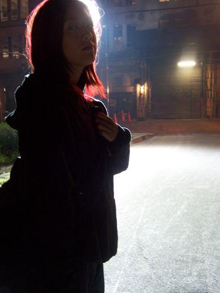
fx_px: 373
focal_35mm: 44
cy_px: 160
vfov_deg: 42.9
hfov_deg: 32.9
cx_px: 109
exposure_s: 1/8
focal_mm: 6.2
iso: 160
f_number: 2.8
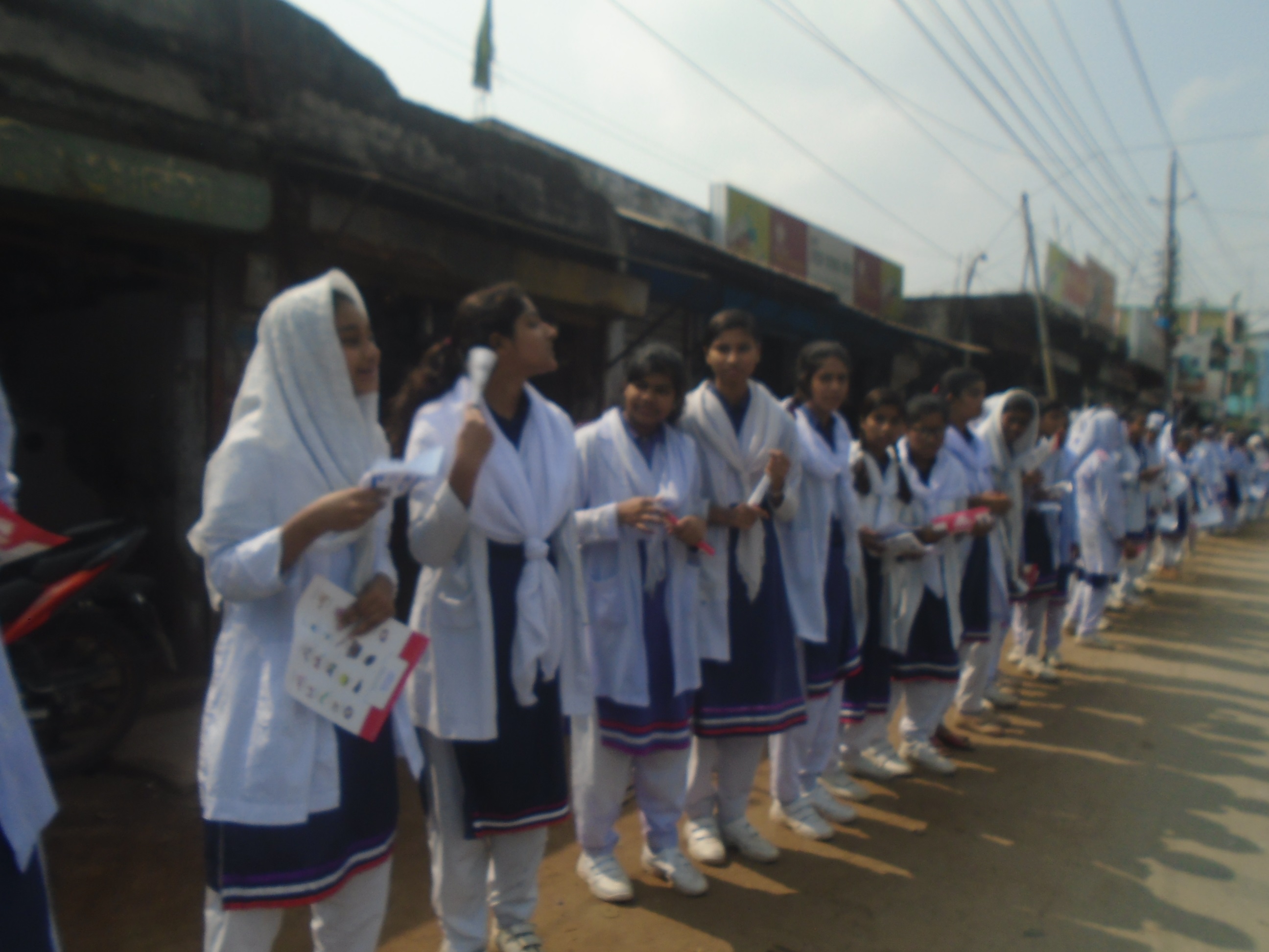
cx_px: 634
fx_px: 953
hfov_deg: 67.3
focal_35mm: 26
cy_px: 476
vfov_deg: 53.1
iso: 100
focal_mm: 4.6
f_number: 8
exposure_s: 1/250
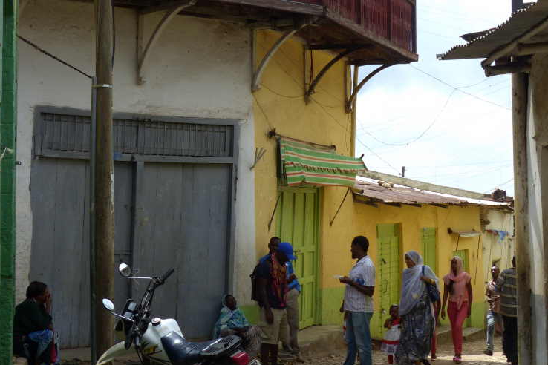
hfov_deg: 32.4
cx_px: 274
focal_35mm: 62
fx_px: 944
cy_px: 134
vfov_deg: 21.9
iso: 100
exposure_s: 1/800
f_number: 4
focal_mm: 7.8
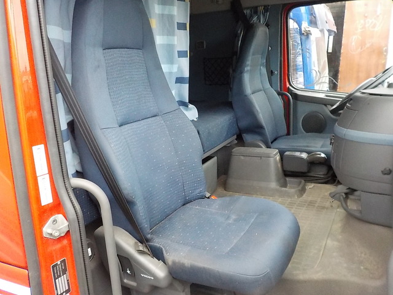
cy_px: 148
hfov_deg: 60.0
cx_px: 196
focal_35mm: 30
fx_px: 341
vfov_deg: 46.8
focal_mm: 4.1
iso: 720
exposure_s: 1/250
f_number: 3.3
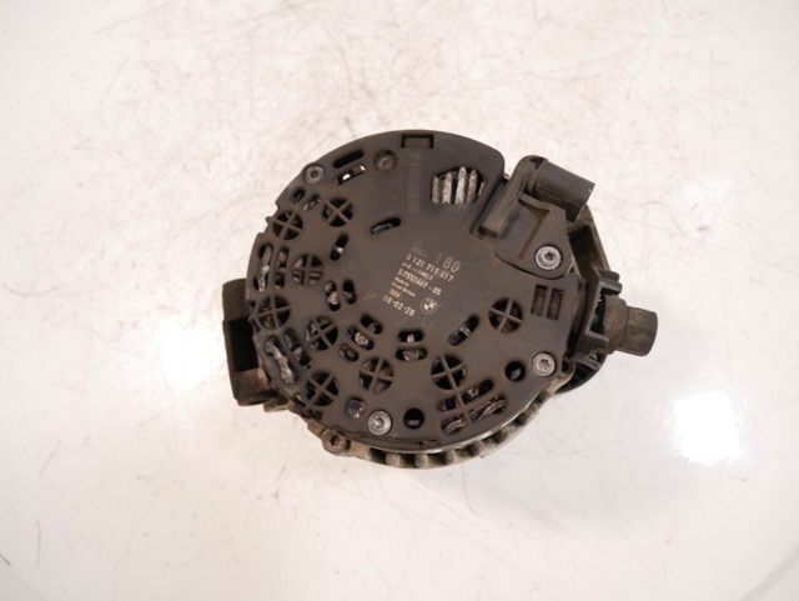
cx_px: 400
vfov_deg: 56.9
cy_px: 300
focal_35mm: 24
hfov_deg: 71.6
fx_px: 554
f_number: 3.5
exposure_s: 1/60
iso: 800
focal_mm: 12
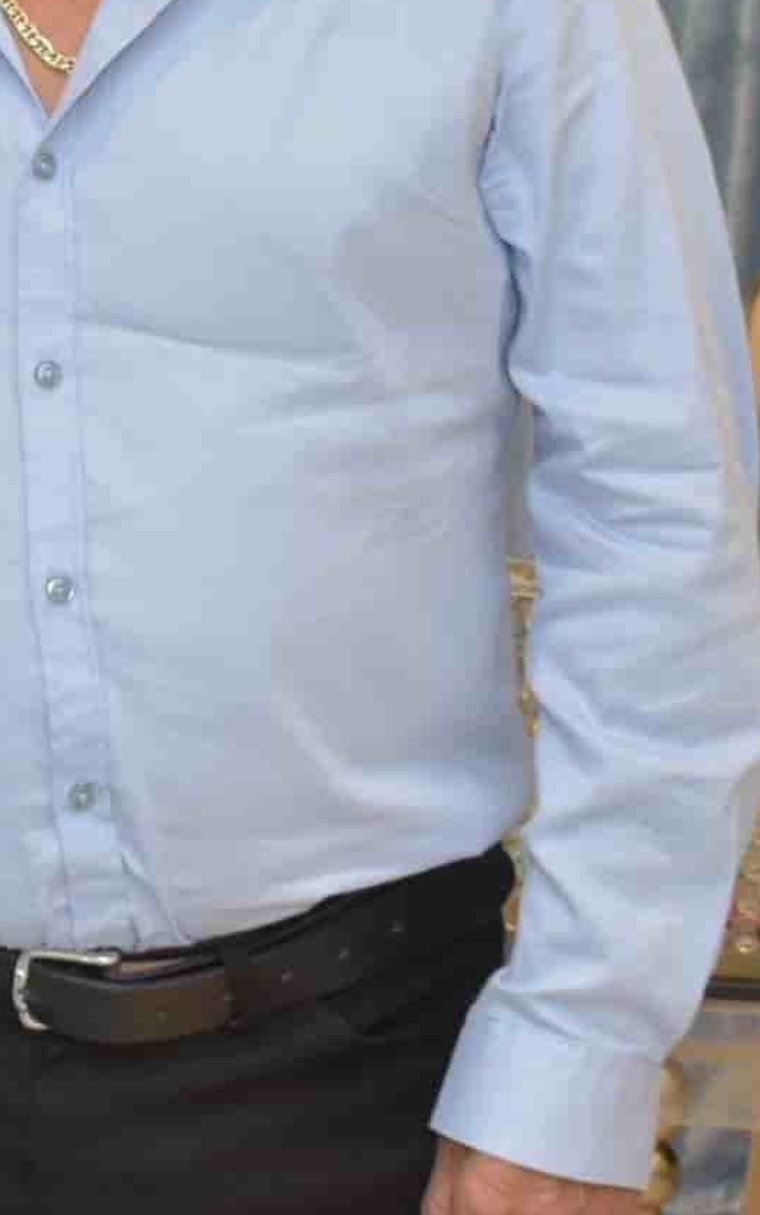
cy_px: 199
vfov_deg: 12.8
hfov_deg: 7.8
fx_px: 5366
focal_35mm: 162
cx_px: -674
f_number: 4.2
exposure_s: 1/80
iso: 800
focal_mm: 30
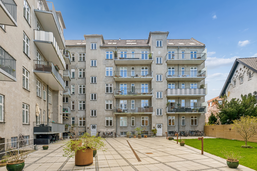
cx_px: 128
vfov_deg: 70.4
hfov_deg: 93.3
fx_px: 121
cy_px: 86
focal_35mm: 17
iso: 160
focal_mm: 17
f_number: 9
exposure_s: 1/160
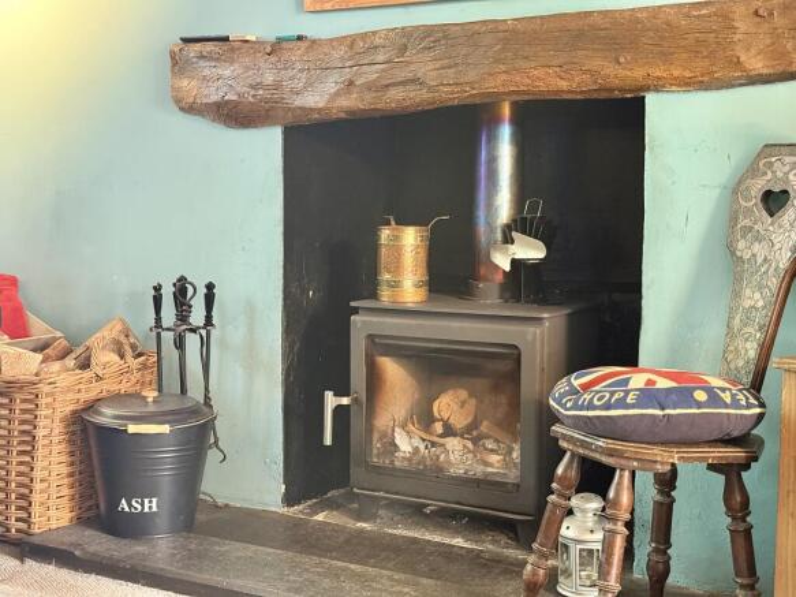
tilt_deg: -4.7
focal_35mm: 48
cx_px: 398
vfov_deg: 30.3
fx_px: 1104
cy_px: 298
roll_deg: -0.3
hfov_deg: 39.7
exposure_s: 1/20
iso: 640
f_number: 1.78
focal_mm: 6.76
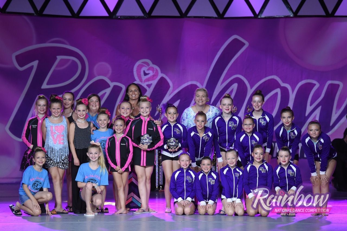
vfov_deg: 7.8
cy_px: 116
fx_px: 1686
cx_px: 174
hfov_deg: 11.8
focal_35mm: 175
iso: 4000
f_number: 3.5
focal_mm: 175
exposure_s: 1/640
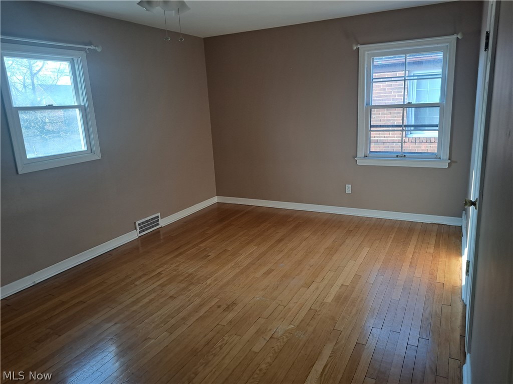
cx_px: 256
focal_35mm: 24
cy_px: 192
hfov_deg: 71.6
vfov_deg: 56.8
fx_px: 356
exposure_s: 1/60
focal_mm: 5.23
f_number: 1.8
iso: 100
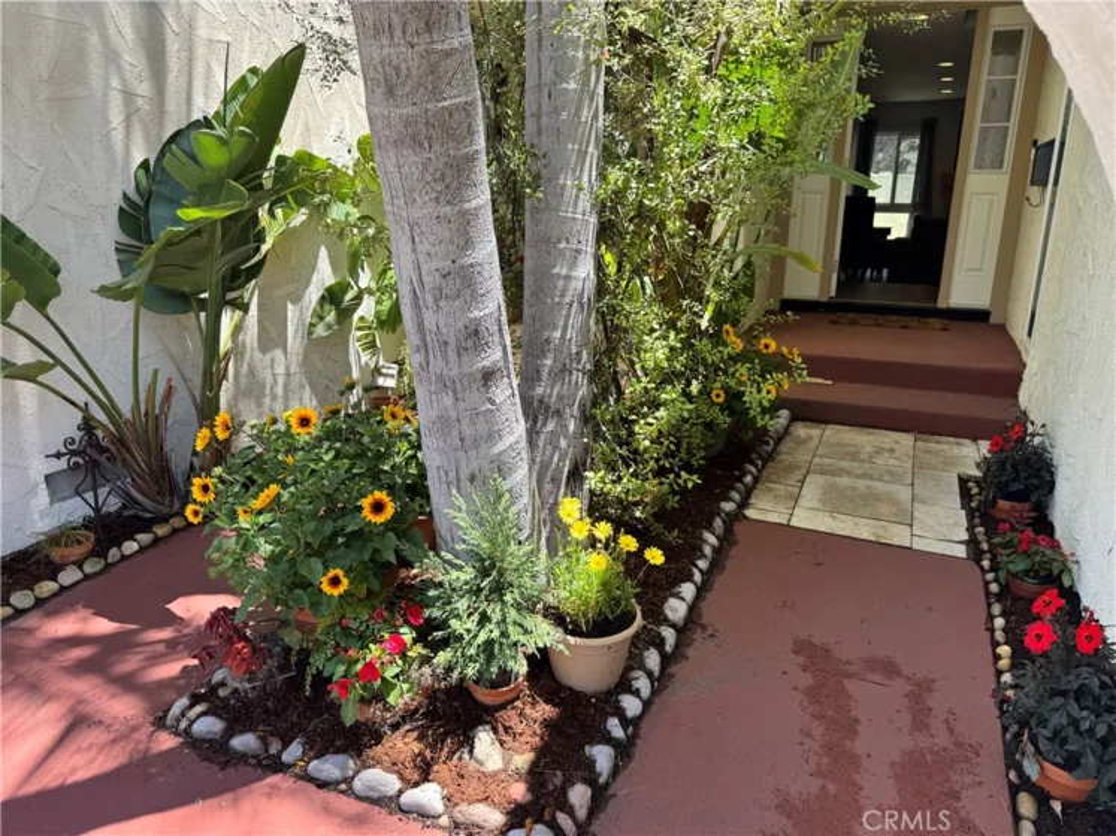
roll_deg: -0.4
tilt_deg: -16.6
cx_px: 558
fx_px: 774
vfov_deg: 56.8
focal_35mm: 24
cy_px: 418
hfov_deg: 71.6
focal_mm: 6.76
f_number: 1.78
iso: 80
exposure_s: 1/495
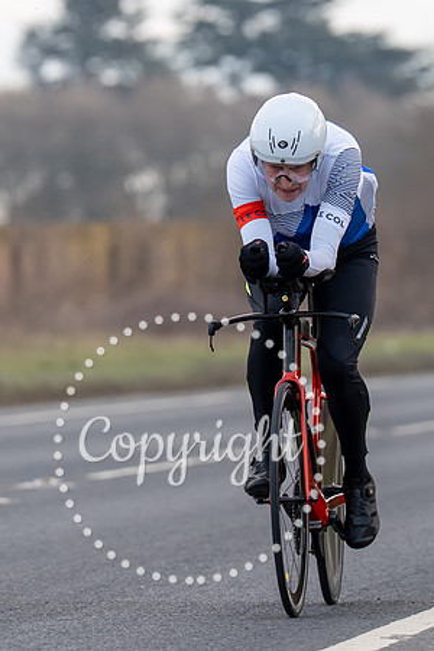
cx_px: 332
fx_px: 8781
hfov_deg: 2.8
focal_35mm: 486
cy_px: 224
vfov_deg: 4.2
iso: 200
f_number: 3.5
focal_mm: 194
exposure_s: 1/800
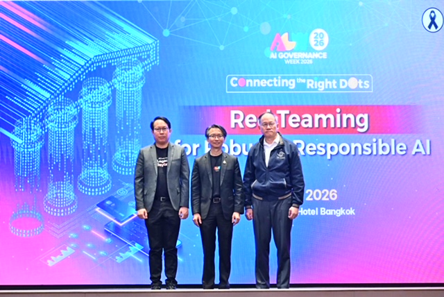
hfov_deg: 26.3
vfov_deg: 17.8
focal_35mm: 77
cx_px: 222
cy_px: 148
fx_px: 951
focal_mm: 77
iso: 6400
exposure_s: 1/200
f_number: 4
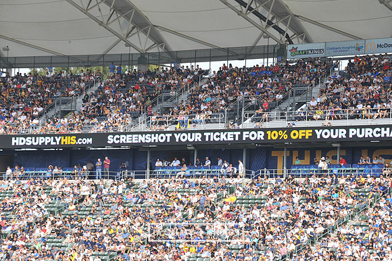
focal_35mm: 155
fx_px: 1687
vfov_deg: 8.8
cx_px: 196
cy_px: 130
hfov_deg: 13.3
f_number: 10
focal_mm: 155
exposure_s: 1/400
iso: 500
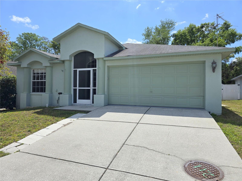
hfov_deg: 73.9
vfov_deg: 58.9
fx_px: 161
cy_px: 90
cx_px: 121
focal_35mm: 23
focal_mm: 6.3
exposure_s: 1/1170
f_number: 1.7
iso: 12
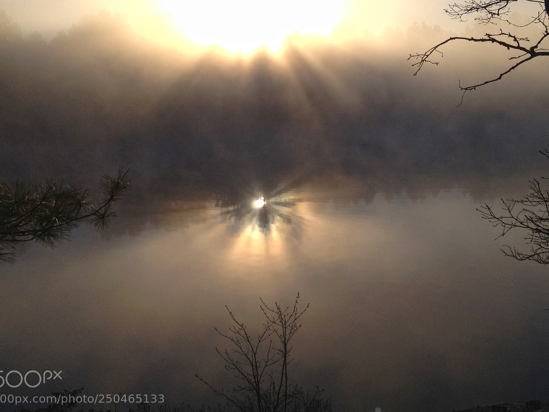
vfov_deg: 37.7
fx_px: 603
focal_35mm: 38
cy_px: 204
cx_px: 267
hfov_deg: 49.0
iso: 50
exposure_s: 1/3690
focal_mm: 4.28
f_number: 2.4
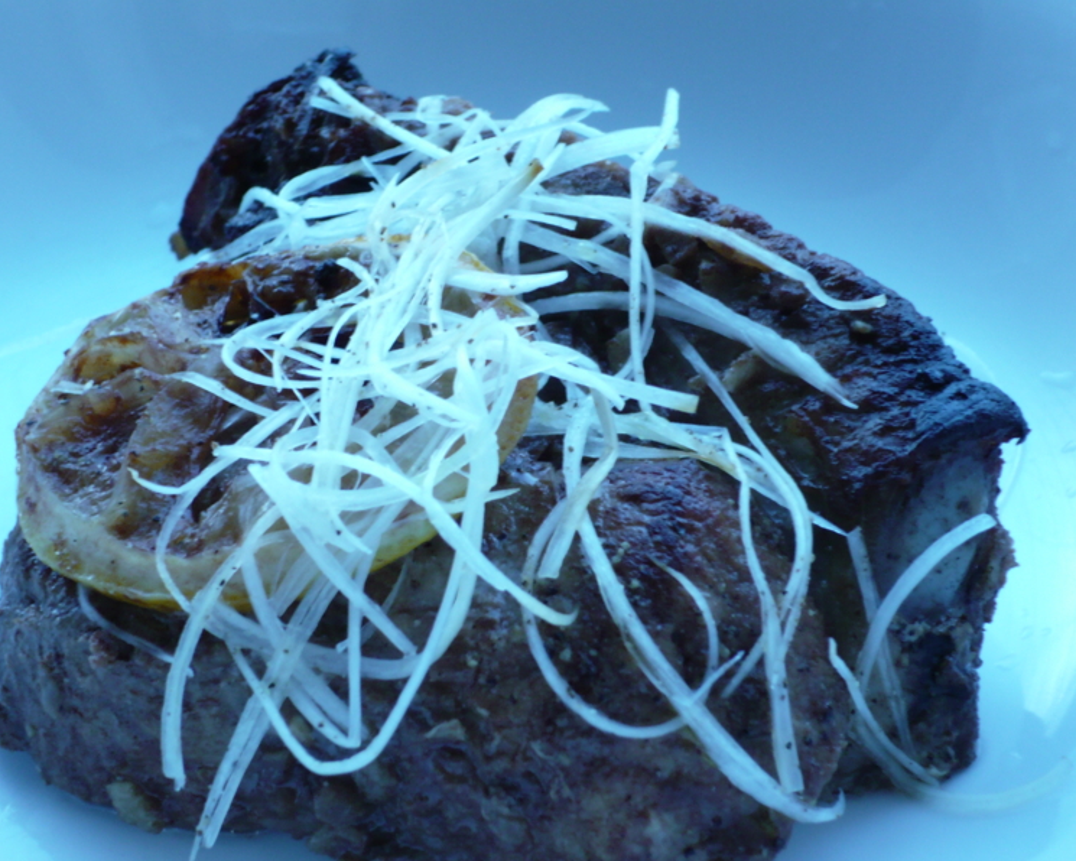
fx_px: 3503
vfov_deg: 14.0
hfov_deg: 17.5
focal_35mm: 110
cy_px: 430
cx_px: 511
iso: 160
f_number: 5
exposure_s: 1/30
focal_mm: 17.4
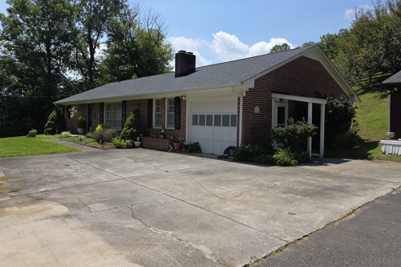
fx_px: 289
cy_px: 122
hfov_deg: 69.4
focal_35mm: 26
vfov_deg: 49.5
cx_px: 205
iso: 12
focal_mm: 6.3
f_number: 1.7
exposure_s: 1/968
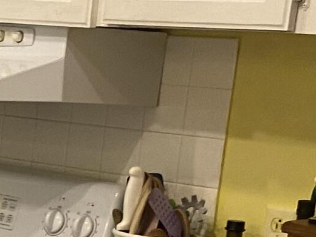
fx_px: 1369
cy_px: 313
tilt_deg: -12.1
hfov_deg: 11.4
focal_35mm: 150
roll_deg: -0.9
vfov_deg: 9.7
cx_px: -385
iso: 125
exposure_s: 1/60
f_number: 1.8
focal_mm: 4.25
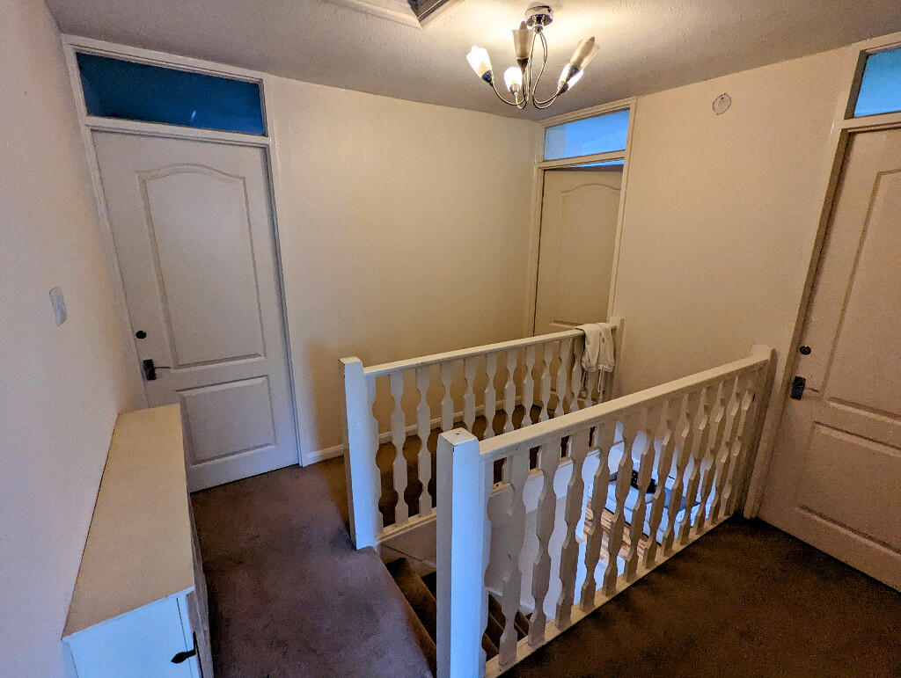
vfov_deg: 78.2
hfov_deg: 94.4
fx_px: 417
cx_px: 450
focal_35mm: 16
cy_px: 339
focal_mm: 2.35
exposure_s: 1/25
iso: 479
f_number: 2.2
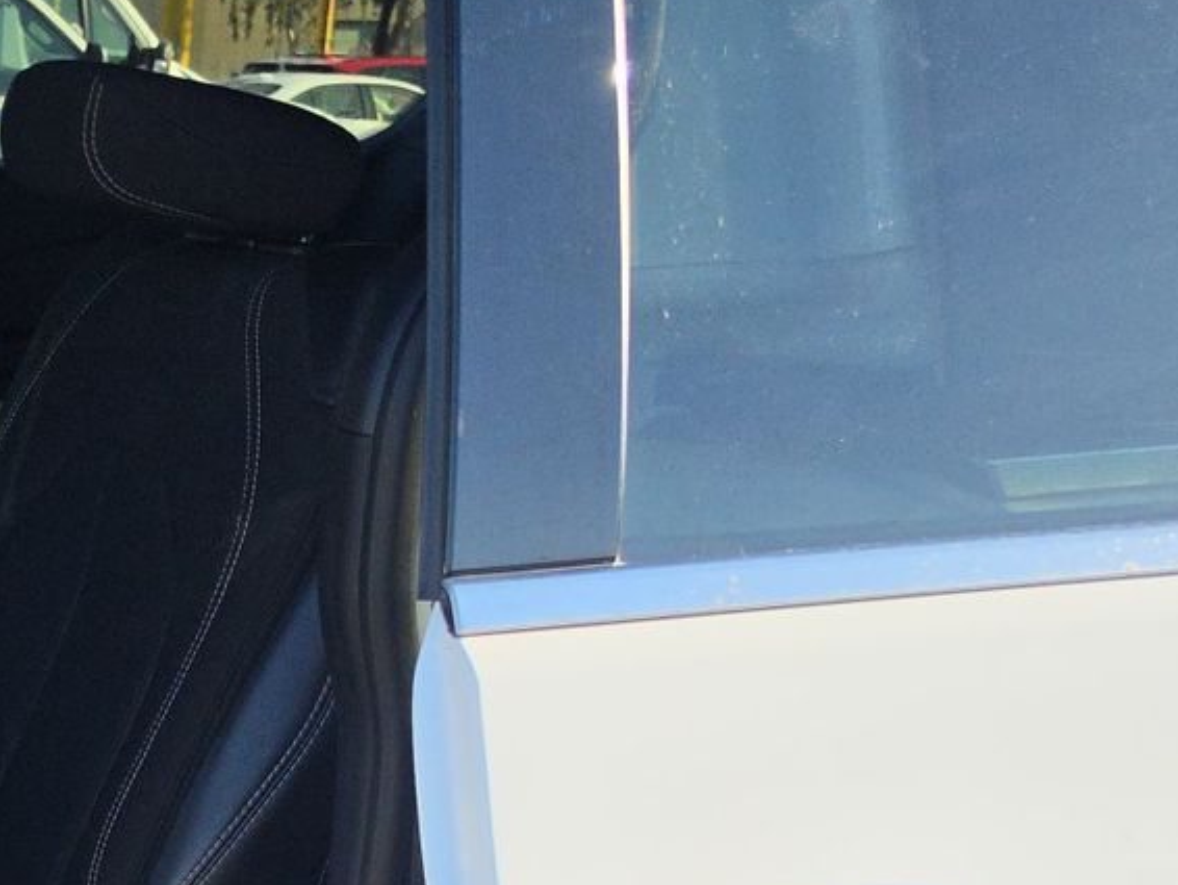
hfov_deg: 26.0
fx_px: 2213
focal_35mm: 65
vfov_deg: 21.7
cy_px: 920
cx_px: -306
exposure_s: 1/3578
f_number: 1.4
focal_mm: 6.5
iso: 63
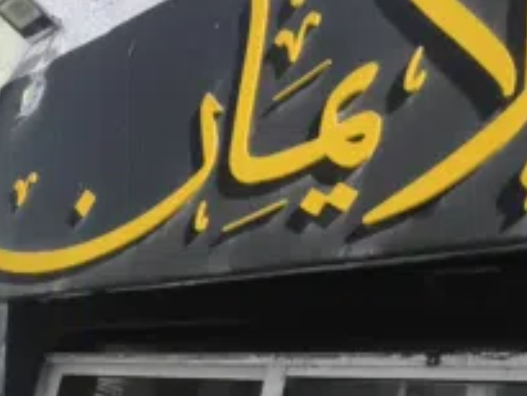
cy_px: 388
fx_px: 762
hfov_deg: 35.0
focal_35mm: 50
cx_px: 13
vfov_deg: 27.6
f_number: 2.2
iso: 50
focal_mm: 1.65
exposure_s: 1/2141
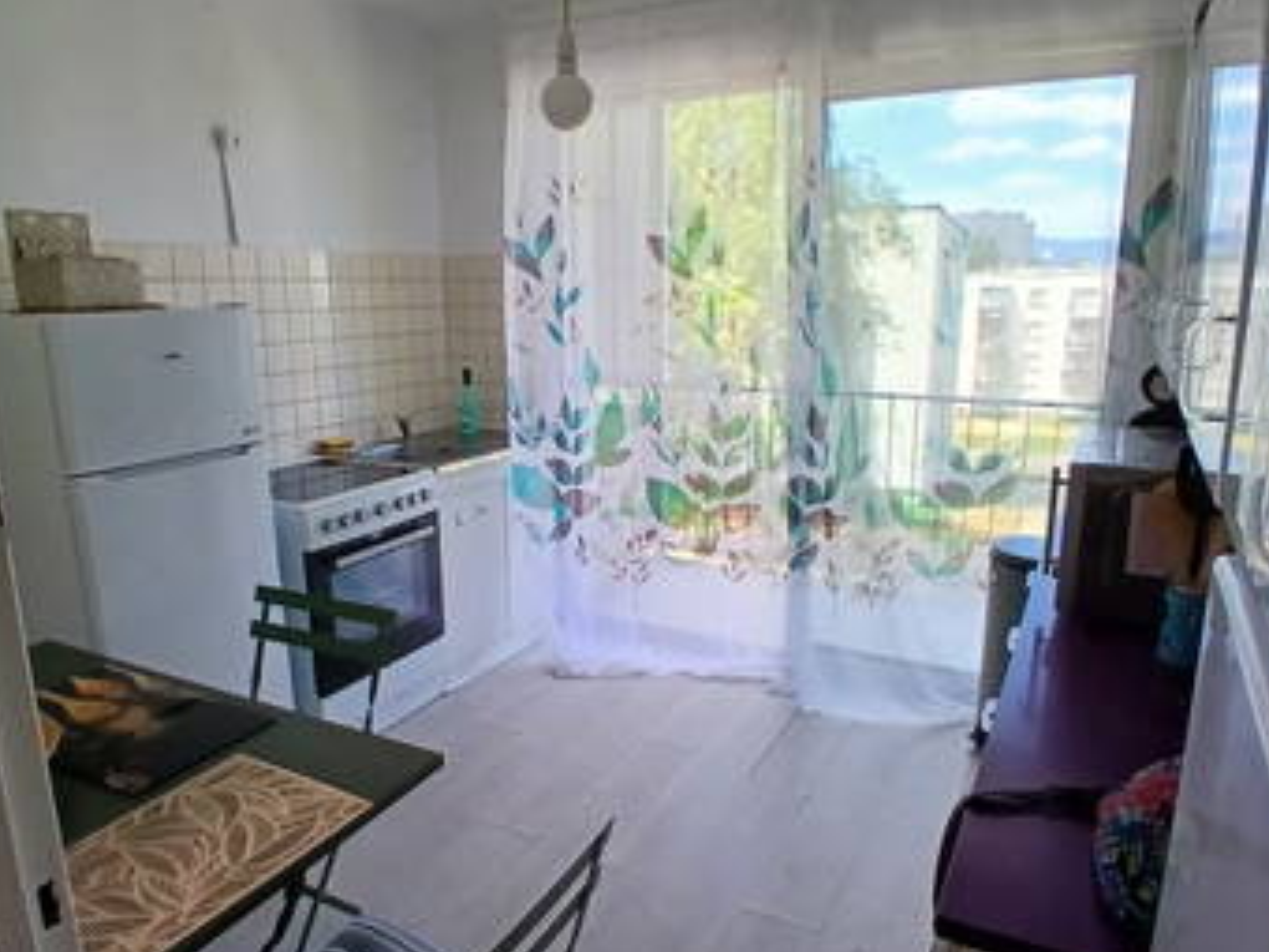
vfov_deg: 71.6
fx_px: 660
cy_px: 493
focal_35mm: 18
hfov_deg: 87.8
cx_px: 627
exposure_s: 1/120
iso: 50
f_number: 2.2
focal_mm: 1.4
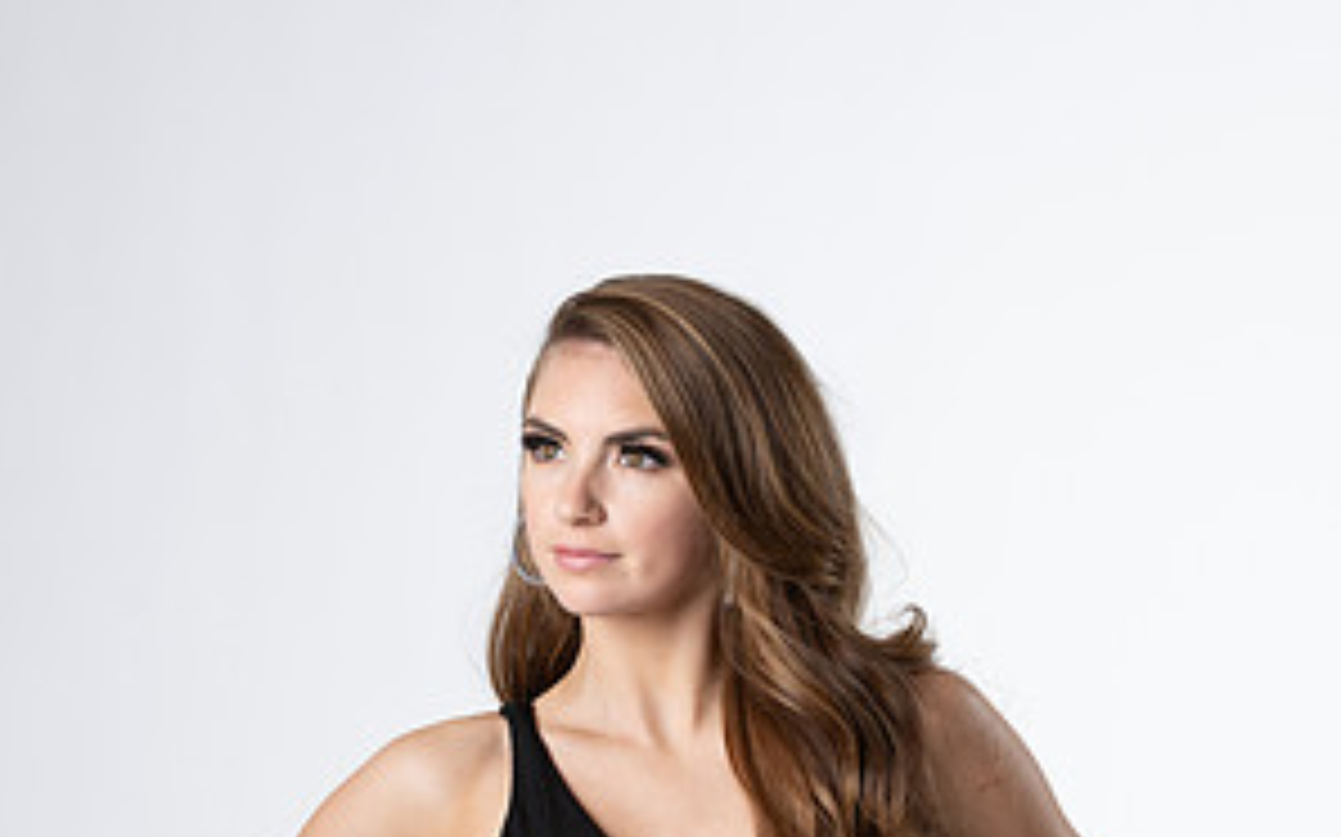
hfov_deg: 16.0
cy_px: 904
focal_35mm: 131
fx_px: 4786
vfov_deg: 9.9
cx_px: 670
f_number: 4
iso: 200
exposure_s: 1/160
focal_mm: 85
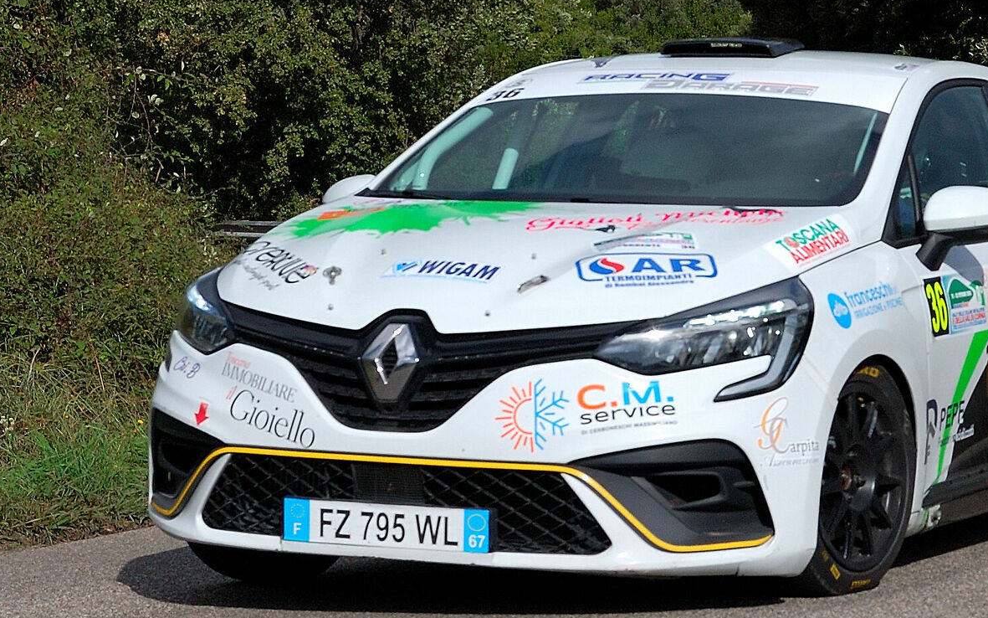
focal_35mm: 118
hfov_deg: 17.6
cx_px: 692
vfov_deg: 11.1
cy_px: 180
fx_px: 3177
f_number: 7.1
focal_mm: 38
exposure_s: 1/1600
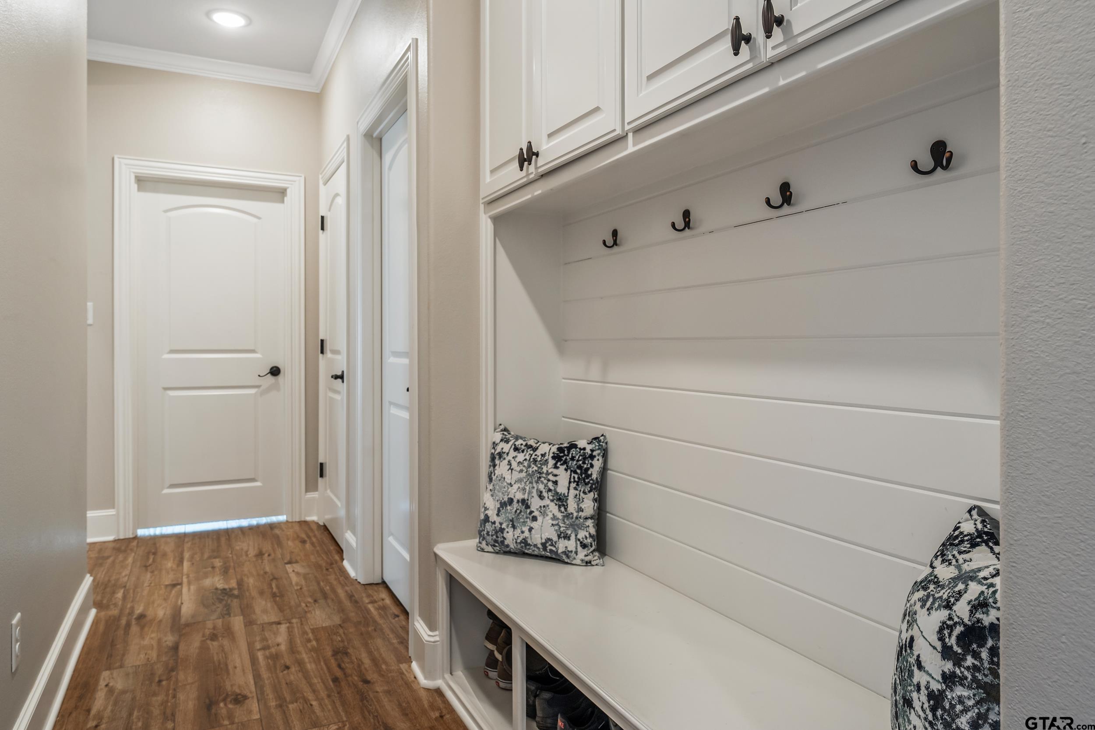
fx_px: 730
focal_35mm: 24
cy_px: 365
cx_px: 548
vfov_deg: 53.1
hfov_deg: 73.7
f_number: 8
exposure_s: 1/13
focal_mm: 24
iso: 800
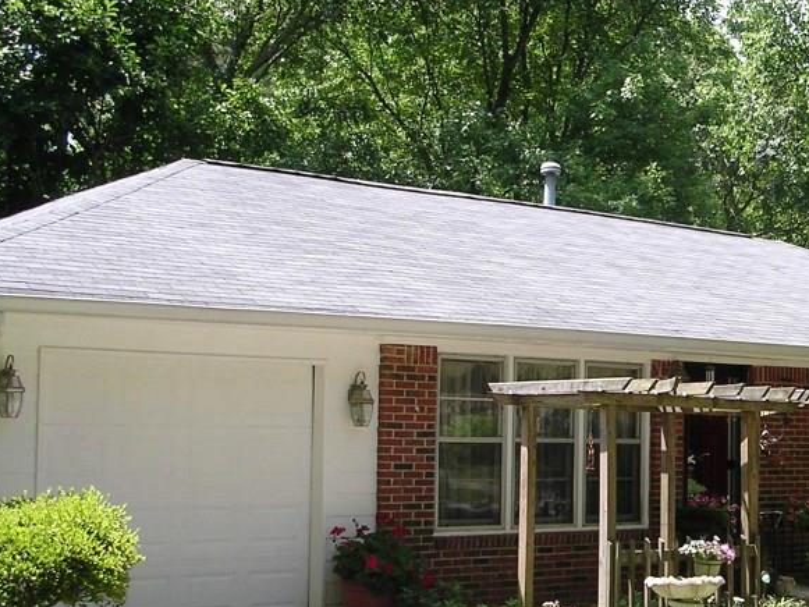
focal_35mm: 67
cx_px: 660
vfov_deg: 21.9
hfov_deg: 28.3
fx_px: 1566
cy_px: 301
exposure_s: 1/331
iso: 100
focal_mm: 5.8
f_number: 2.8
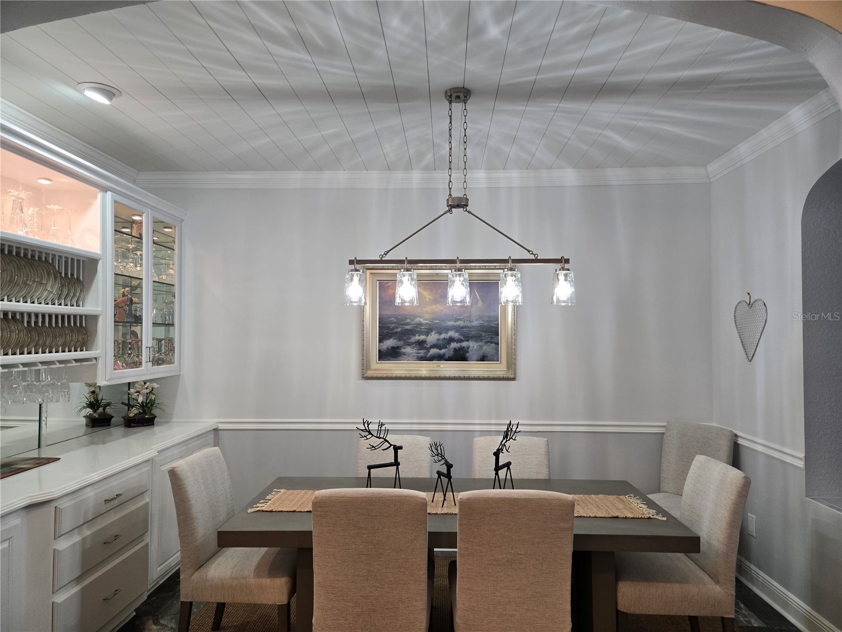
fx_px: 559
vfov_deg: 58.9
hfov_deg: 73.9
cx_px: 421
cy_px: 316
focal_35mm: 23
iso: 125
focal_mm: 5.4
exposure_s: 1/120
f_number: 1.8
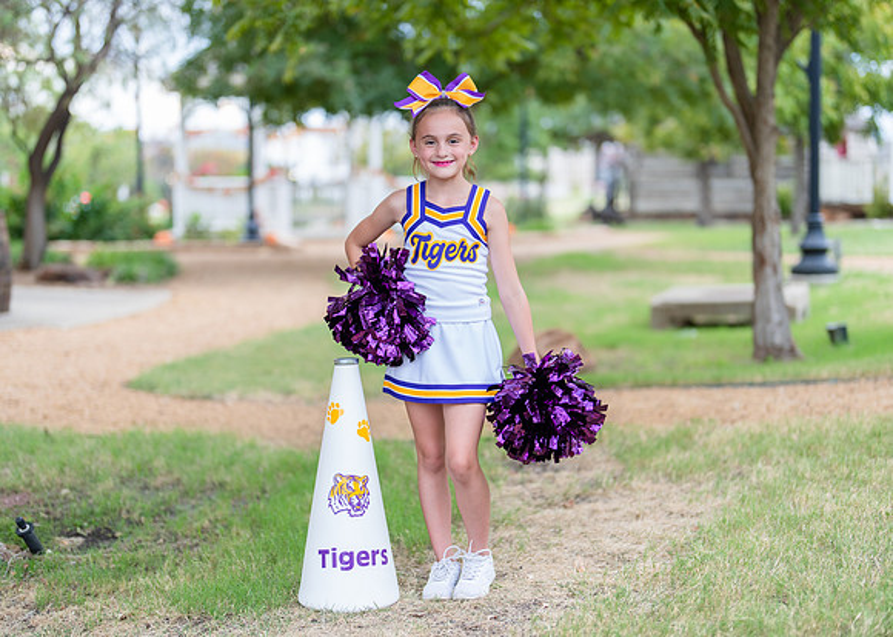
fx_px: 1407
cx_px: 448
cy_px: 327
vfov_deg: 25.5
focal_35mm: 56
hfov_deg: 35.2
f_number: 1.2
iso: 200
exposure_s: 1/400
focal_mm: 50
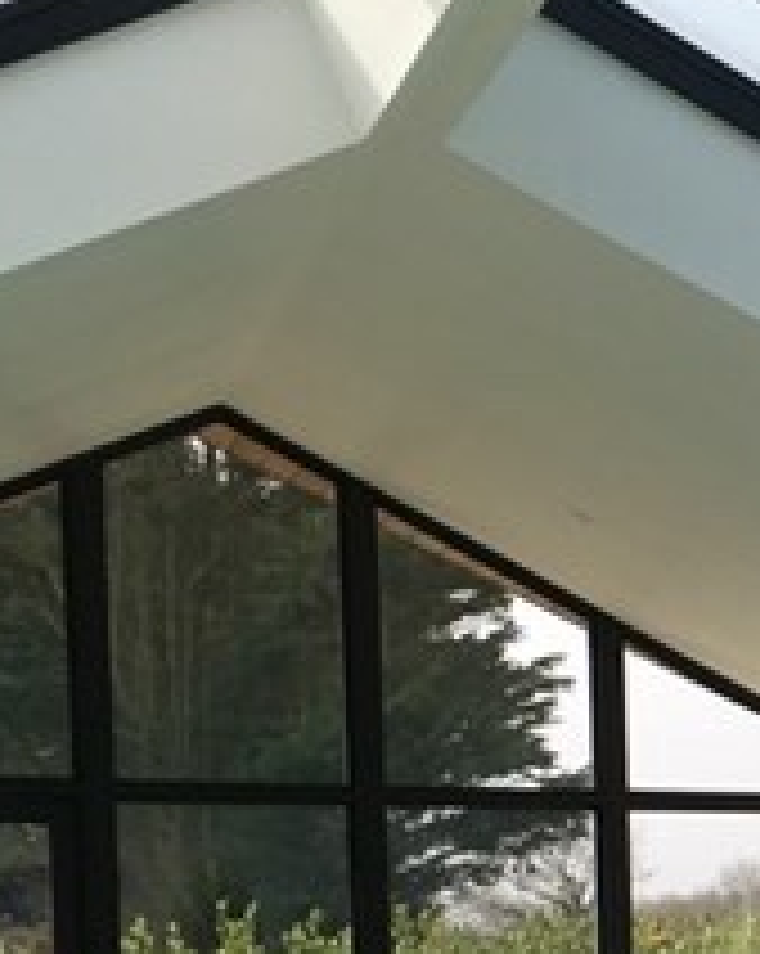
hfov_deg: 13.3
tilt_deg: -3.3
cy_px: 1148
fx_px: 3015
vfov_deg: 17.2
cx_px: 1241
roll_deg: +1.0
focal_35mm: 107
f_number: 2.2
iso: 25
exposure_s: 1/557
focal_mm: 4.15
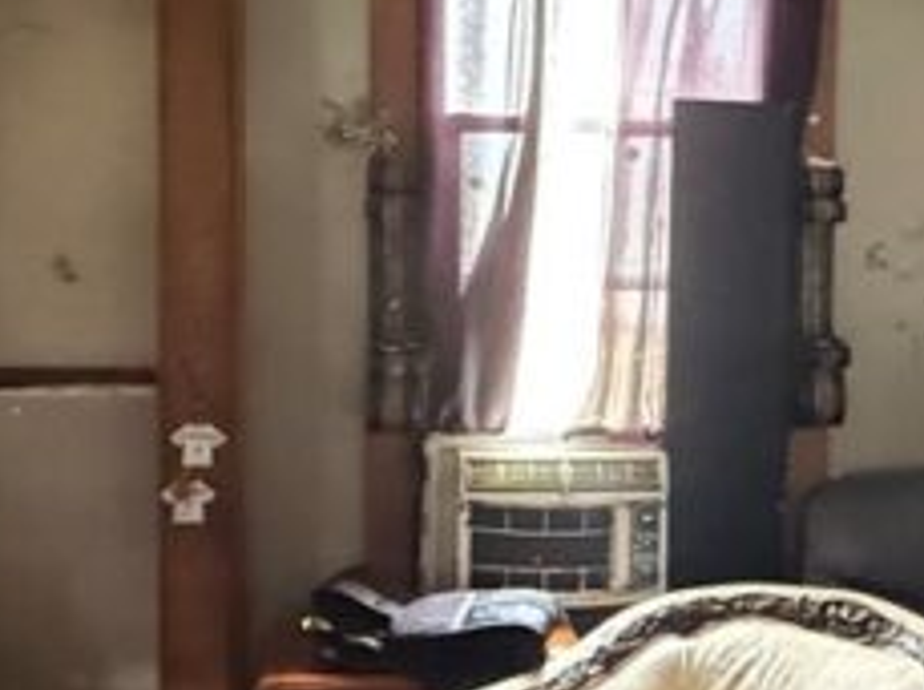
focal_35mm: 49
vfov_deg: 29.6
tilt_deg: -4.7
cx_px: 601
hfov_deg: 38.6
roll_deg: +0.5
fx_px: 1306
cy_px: 303
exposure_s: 1/50
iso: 1250
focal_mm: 2.22
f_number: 2.2
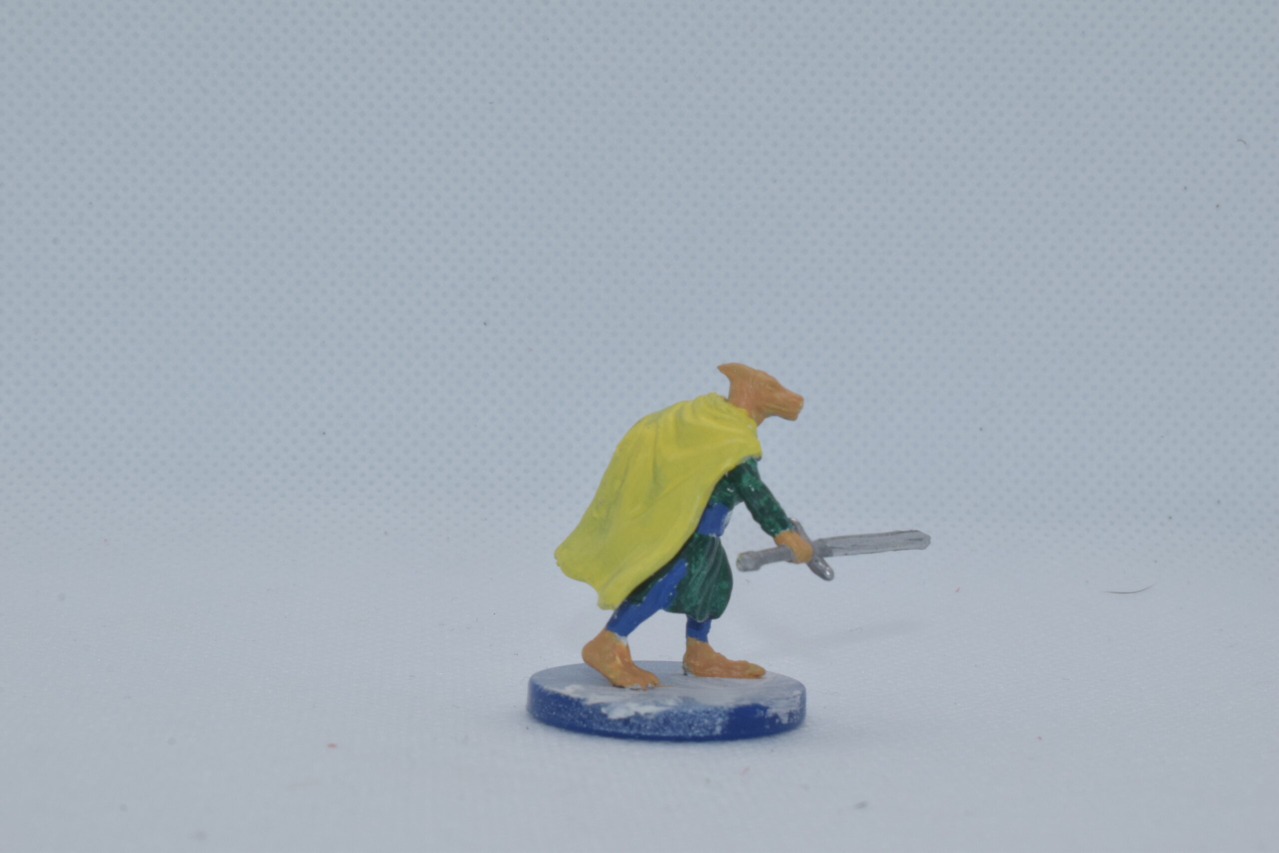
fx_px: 2931
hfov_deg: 24.6
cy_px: 426
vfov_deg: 16.6
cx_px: 640
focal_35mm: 82
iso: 800
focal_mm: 55
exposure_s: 1/125
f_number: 22
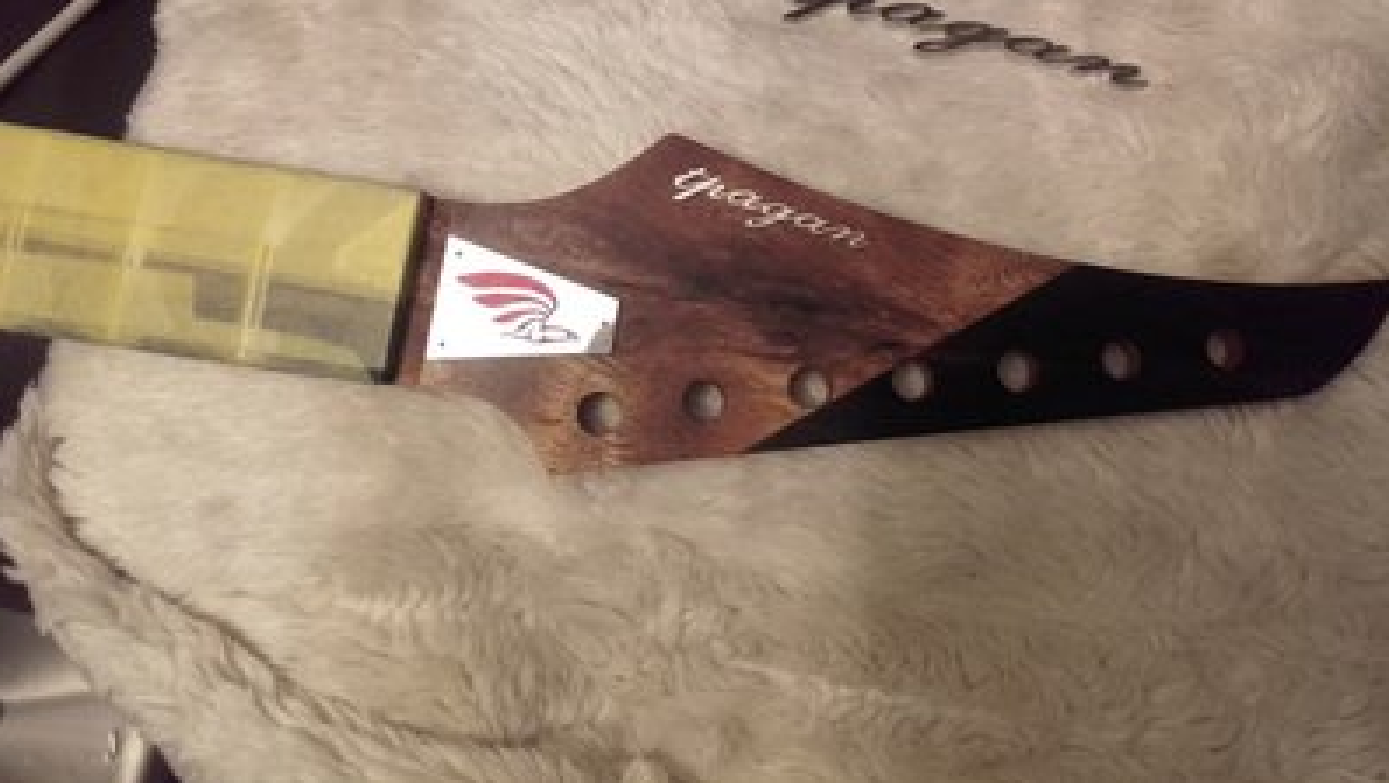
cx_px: 696
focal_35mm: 34
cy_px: 294
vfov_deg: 34.5
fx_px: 1253
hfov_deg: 58.0
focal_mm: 3.31
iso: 110
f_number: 2.2
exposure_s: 1/17
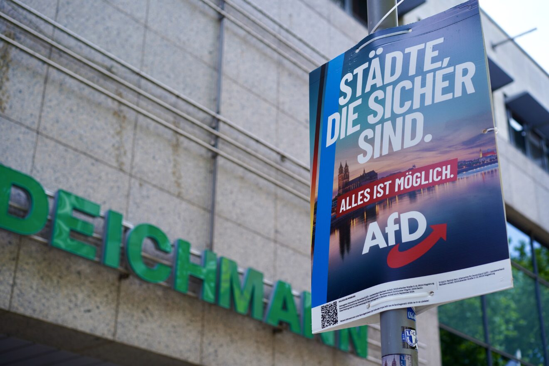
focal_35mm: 55
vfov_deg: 24.6
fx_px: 839
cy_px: 183
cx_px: 274
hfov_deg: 36.2
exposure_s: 1/250
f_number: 4
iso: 100
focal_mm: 55
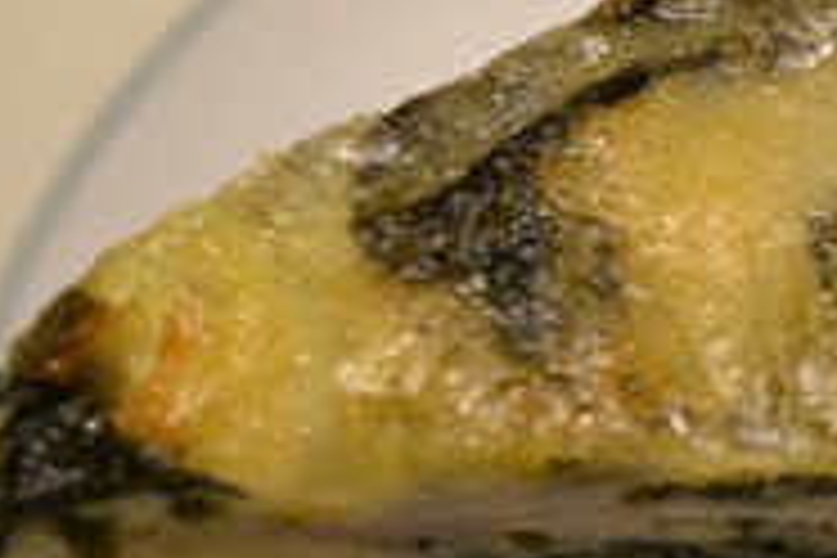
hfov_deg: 12.8
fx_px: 3603
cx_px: 1120
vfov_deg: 8.8
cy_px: 176
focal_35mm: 155
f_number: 4.8
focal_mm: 32
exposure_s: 1/15
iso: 640
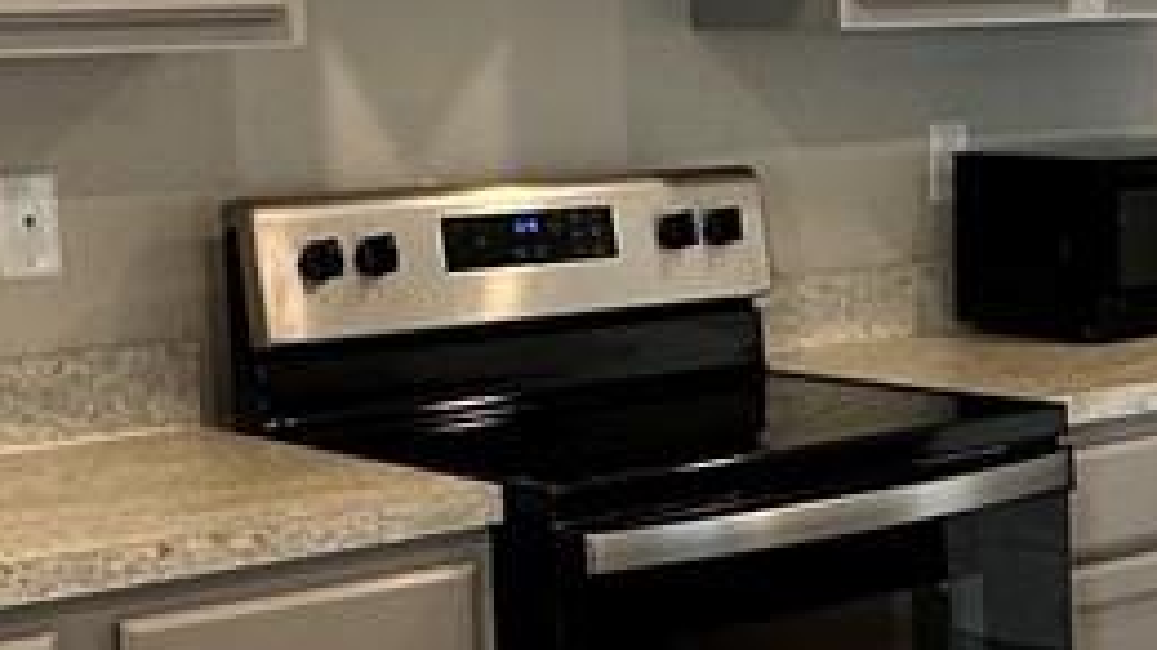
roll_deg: +1.2
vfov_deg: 12.8
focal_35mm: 94
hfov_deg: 22.3
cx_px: 983
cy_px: 481
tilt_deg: -9.2
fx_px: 2883
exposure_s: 1/60
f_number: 2.2
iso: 200
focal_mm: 2.22
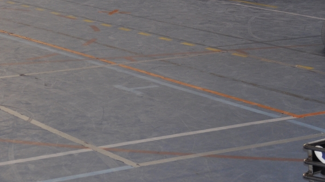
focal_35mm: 134
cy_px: -31
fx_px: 1154
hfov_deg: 15.9
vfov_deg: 8.9
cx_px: 81
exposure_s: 1/200
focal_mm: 32
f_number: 4.2
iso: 220
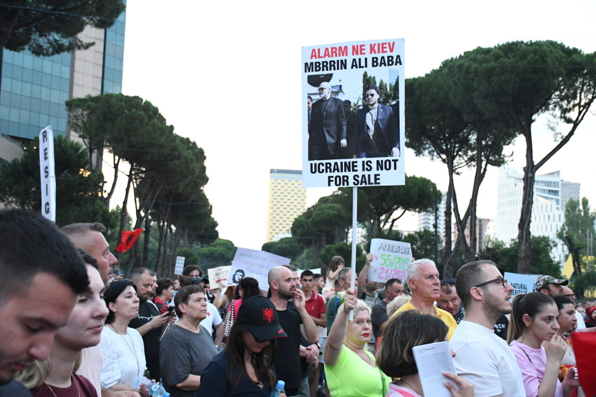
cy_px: 199
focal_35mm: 49
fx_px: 811
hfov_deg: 40.3
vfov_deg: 27.5
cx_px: 303
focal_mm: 32
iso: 3200
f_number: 5.6
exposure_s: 1/160
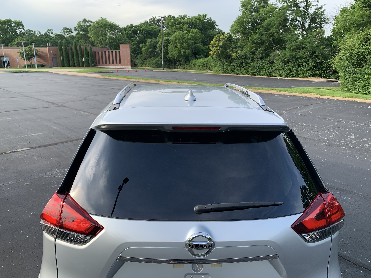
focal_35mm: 26
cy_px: 139
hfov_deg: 67.3
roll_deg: +0.7
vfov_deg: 53.1
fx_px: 279
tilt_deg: -13.8
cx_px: 186
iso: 25
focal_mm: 4.25
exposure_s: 1/476
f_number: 1.8
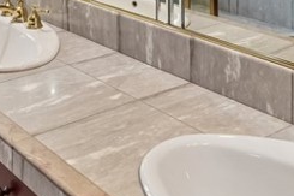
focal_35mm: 67
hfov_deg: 29.8
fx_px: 547
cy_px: -129
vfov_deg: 17.4
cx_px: 85
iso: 640
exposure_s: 1/30
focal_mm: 16
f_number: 8
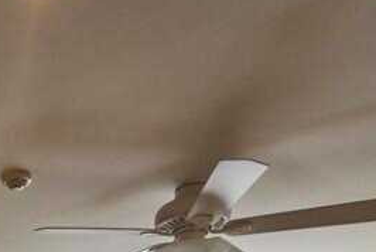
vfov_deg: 19.3
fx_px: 544
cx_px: -131
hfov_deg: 29.4
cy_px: 460
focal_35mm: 52
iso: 100
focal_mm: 2.2
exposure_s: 1/60
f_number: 2.2
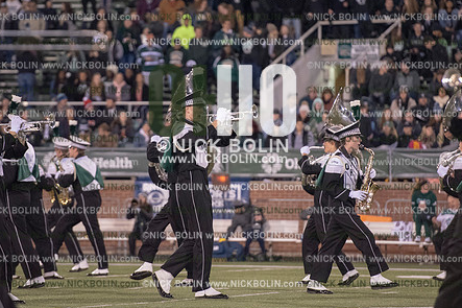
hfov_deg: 7.9
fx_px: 3361
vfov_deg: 5.2
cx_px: 222
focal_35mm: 262
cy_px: 114
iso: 5000
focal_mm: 200
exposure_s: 1/1250
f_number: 3.2
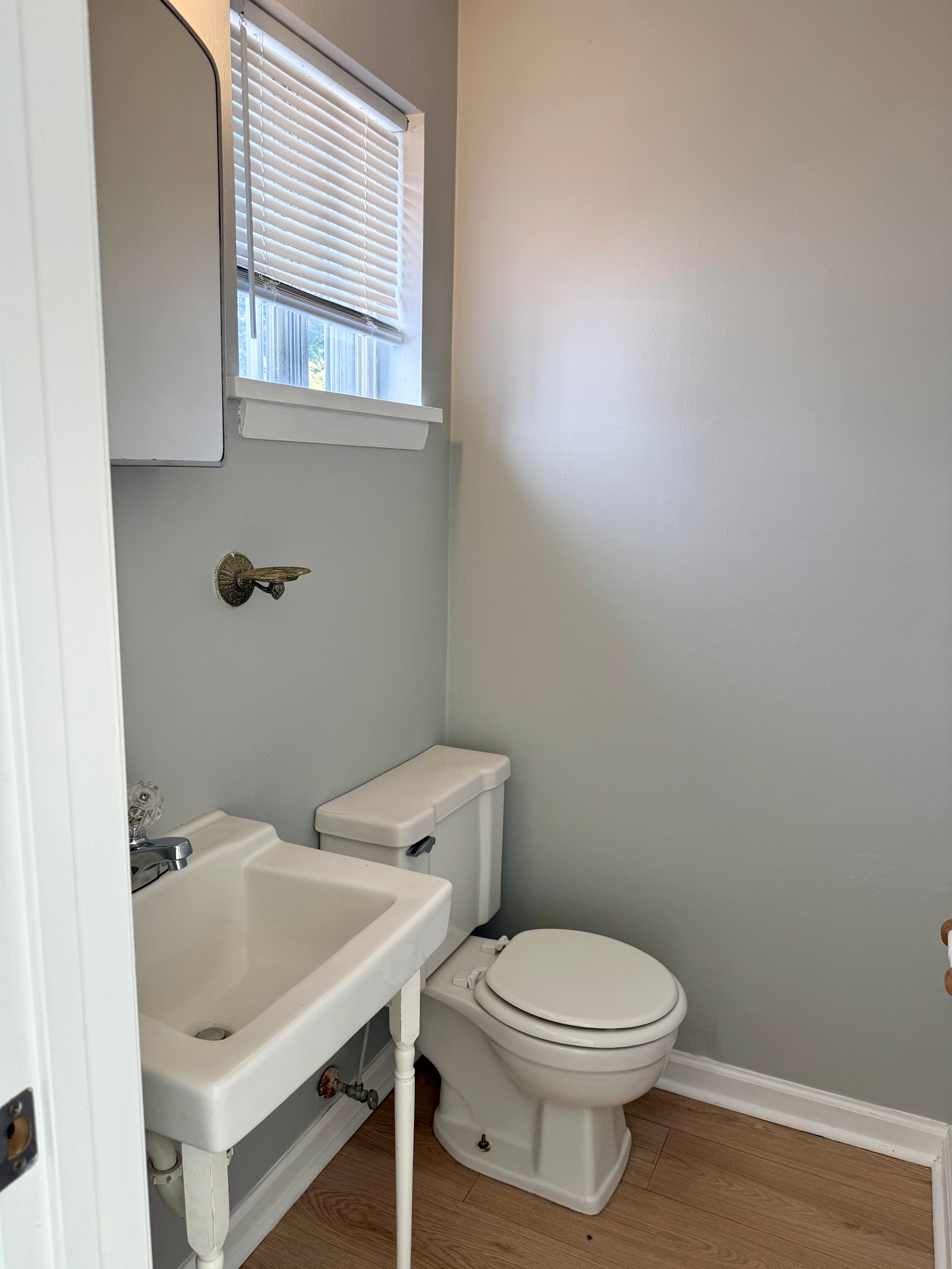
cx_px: 476
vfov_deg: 71.6
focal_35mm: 24
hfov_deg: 56.8
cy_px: 634
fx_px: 880
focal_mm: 6.76
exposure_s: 1/142
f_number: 1.78
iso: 80
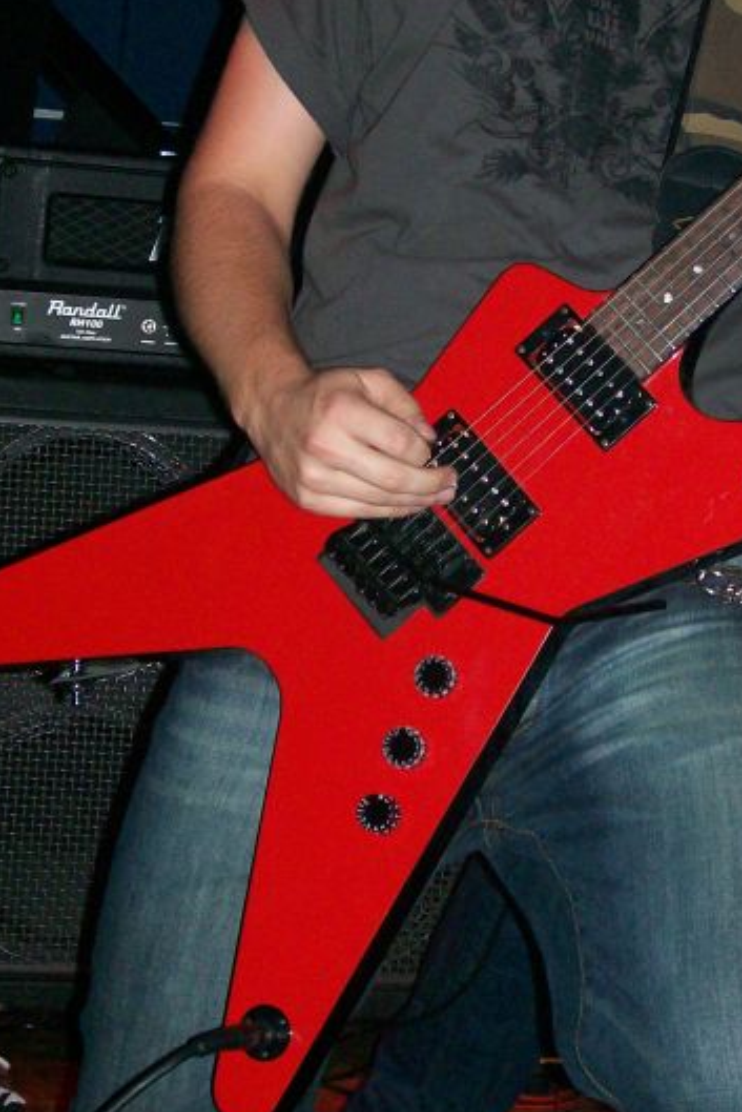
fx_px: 2719
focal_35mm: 88
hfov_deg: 15.5
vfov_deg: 22.9
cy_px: 290
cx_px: 437
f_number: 3.4
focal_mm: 9.4
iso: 140
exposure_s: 1/83.6
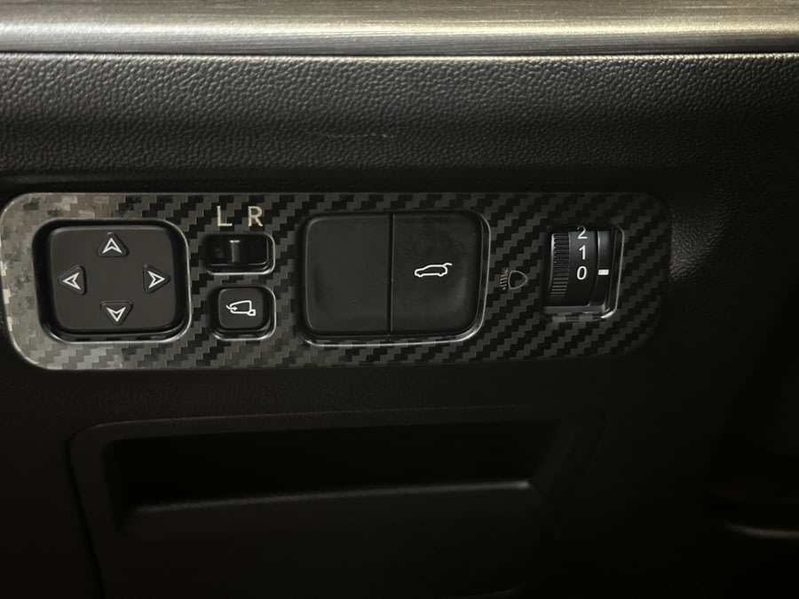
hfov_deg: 39.7
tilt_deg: -21.1
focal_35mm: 48
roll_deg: -1.2
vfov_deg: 30.3
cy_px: 300
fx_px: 1108
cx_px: 400
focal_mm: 6.86
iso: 1600
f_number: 1.78
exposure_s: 1/17
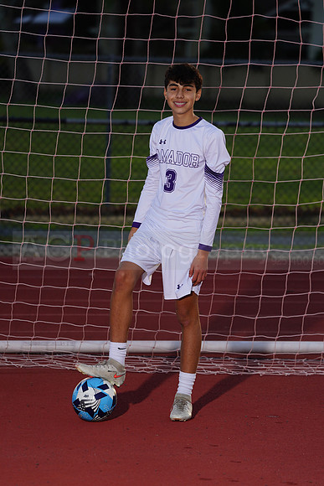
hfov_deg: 6.1
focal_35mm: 226
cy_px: 243
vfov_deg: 9.1
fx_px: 3049
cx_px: 162
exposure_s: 1/250
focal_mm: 226
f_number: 5.6
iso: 200
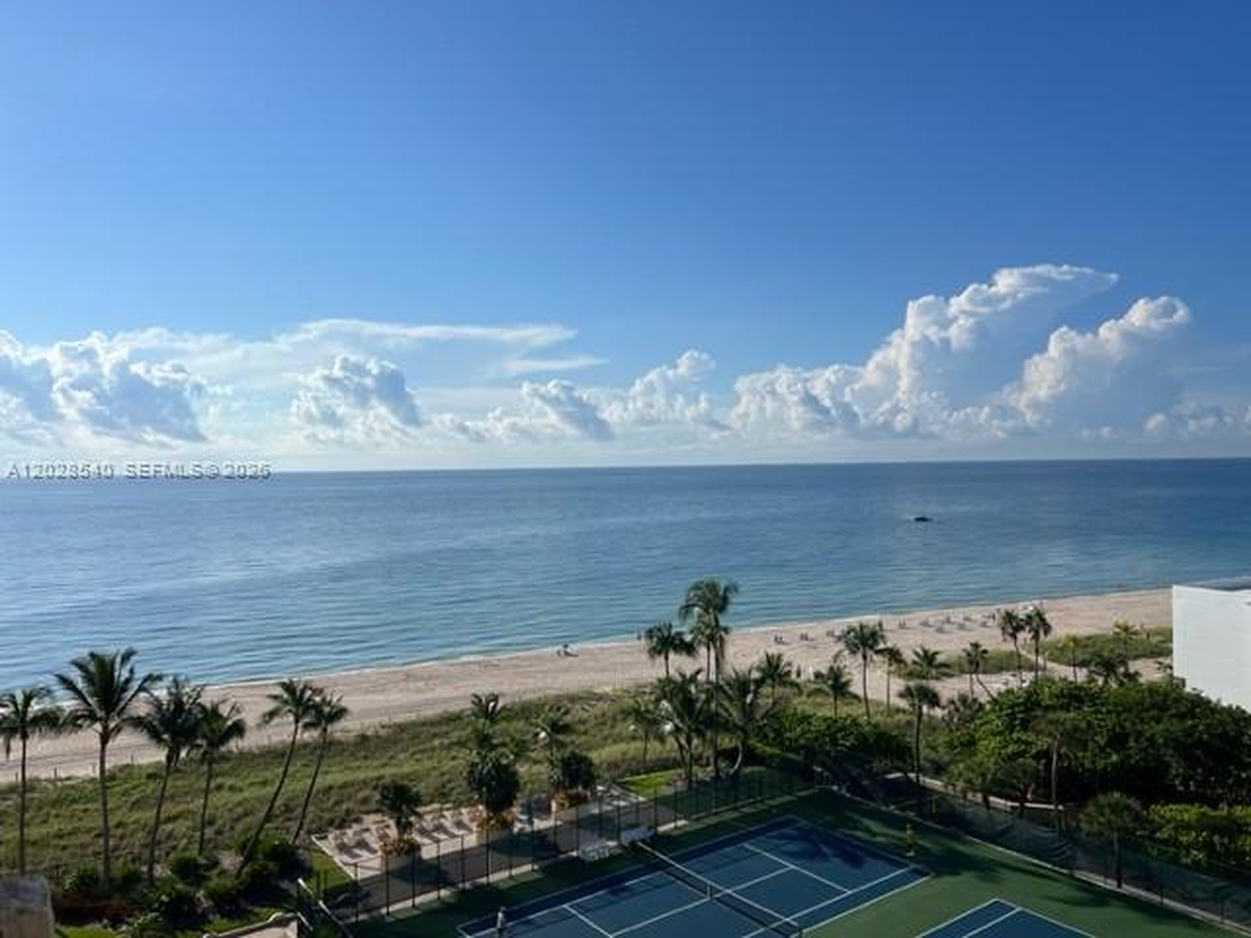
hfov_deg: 67.3
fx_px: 940
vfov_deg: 53.1
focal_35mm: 26
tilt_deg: -0.5
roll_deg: +1.3
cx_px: 626
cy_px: 469
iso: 50
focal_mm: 5.7
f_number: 1.5
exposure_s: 1/9434
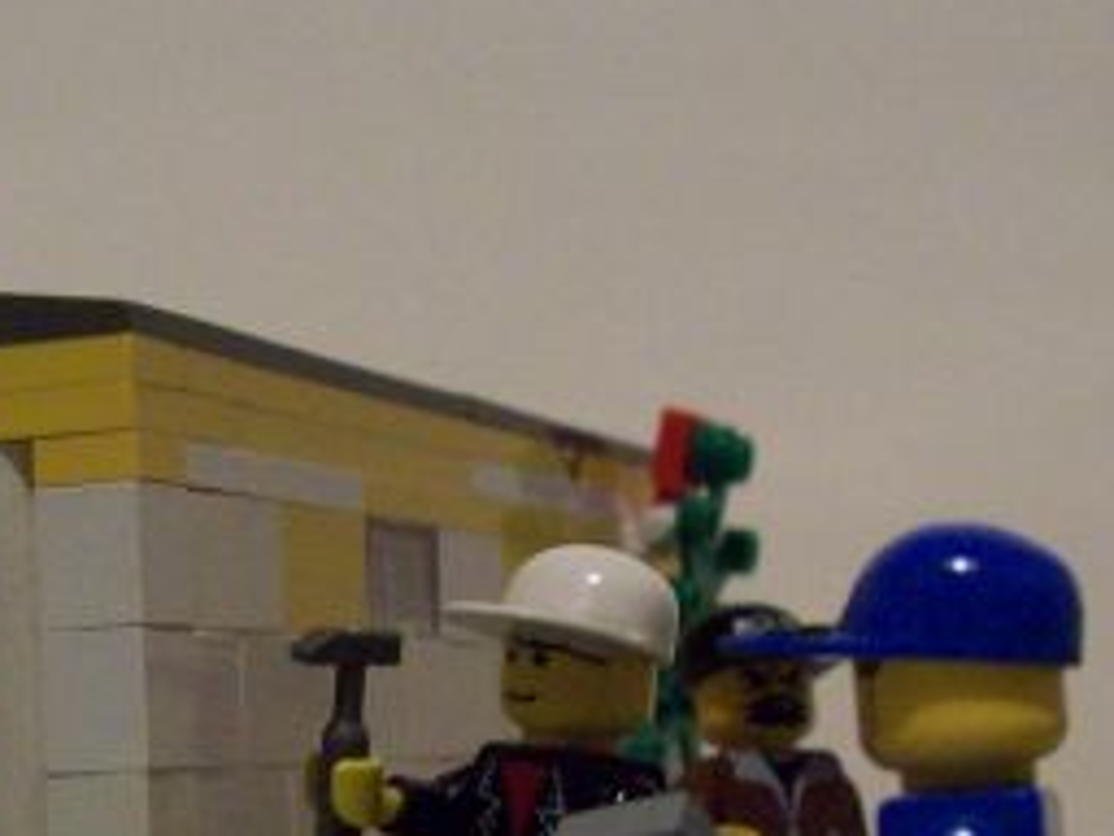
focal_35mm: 90
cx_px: 222
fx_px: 2896
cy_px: 671
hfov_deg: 21.5
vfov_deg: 16.3
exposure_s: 1/5.66
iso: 200
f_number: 2.7
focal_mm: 6
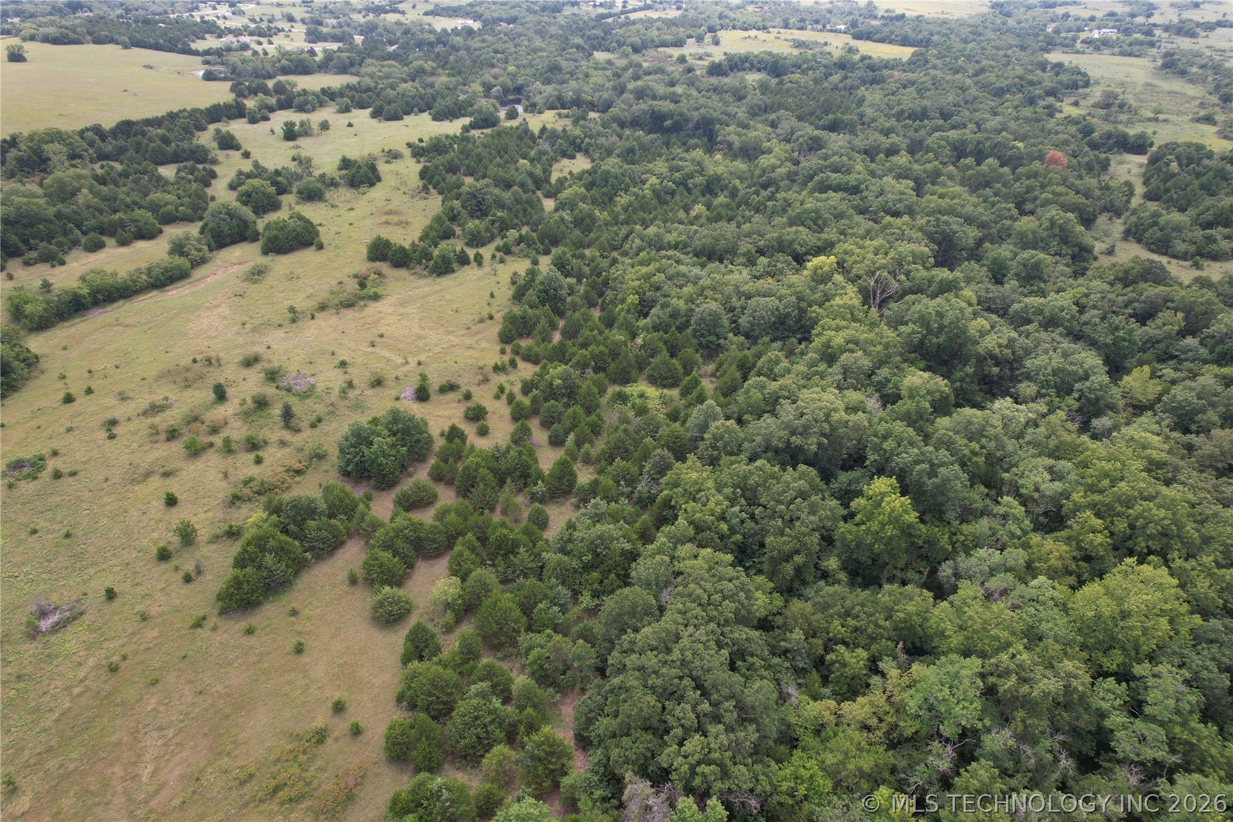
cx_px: 616
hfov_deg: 78.6
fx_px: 753
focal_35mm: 22
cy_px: 411
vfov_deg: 57.2
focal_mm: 8.38
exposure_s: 1/640
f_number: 2.8
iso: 110
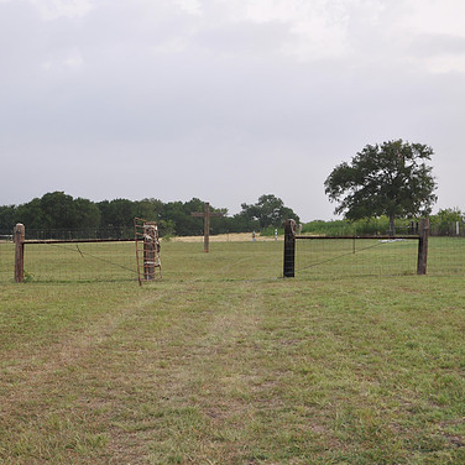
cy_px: 234
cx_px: 207
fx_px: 775
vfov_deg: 33.4
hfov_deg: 33.4
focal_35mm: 51
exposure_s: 1/40
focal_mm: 26
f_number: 6.3
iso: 200
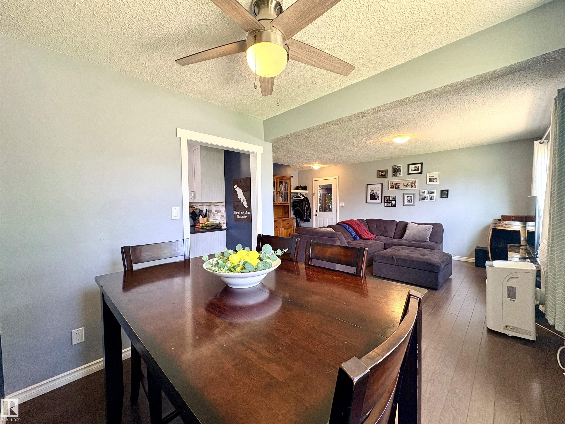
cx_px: 282
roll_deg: +1.0
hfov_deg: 102.1
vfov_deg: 85.7
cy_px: 212
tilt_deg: -2.1
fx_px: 229
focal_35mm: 14
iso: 160
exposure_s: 1/60
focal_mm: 2.22
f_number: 2.2
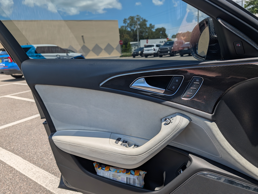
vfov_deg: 56.9
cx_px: 129
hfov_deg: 71.5
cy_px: 97
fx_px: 179
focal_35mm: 24
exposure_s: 1/1195
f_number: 1.68
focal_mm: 6.9
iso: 20
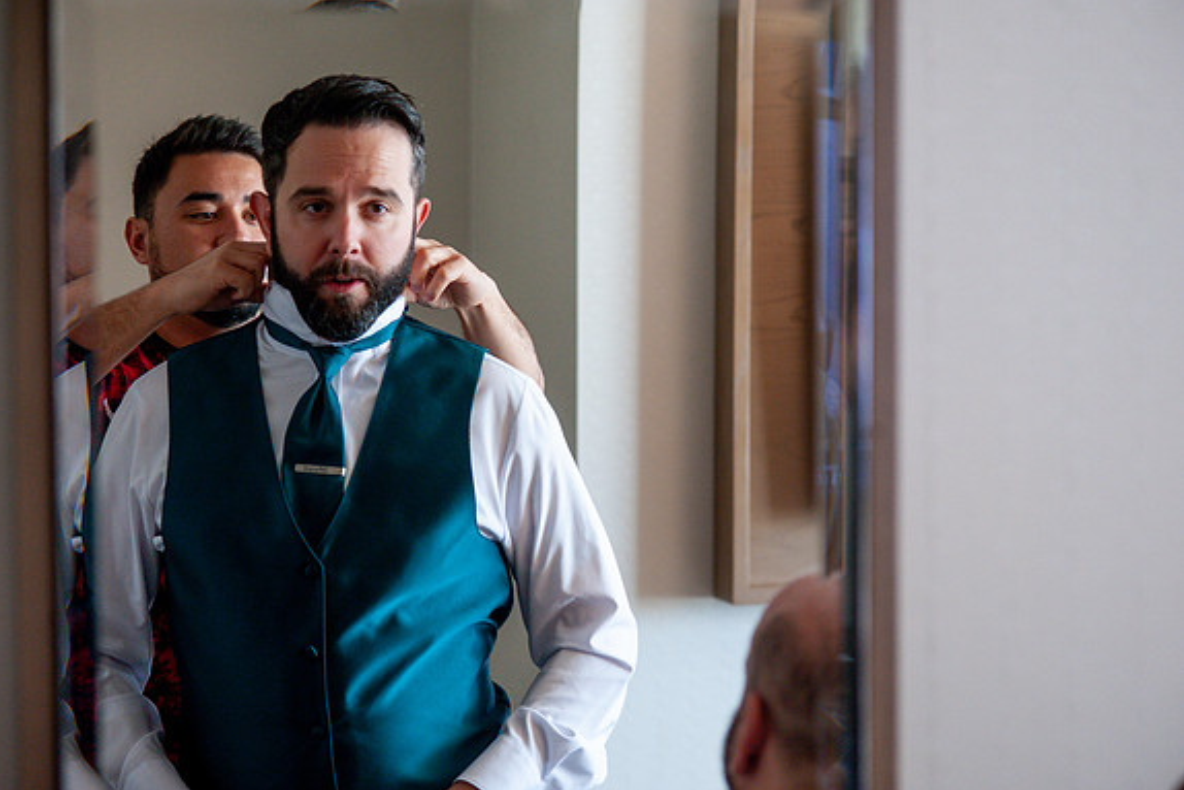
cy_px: 396
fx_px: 3487
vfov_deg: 12.9
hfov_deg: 19.3
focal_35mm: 106
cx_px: 590
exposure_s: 1/160
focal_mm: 105
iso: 2000
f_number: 4
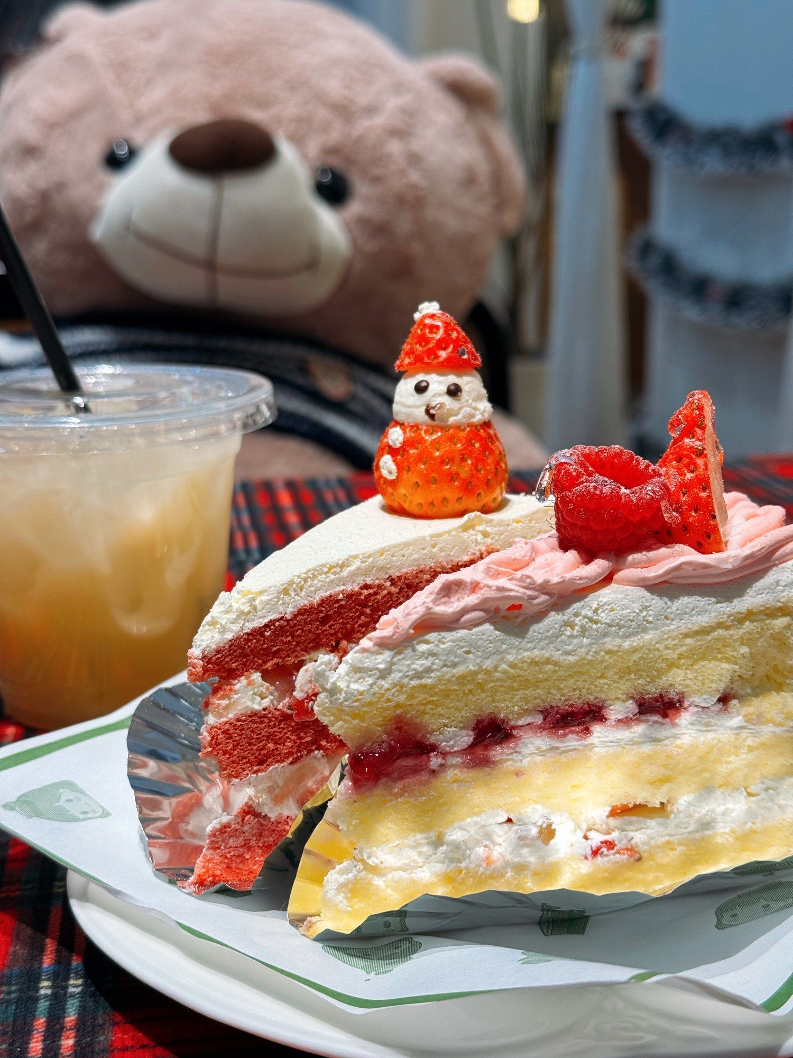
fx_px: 1466
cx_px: 396
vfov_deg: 39.7
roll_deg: +1.3
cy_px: 529
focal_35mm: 48
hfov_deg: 30.3
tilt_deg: -14.3
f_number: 1.78
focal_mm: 6.76
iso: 64
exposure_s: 1/100
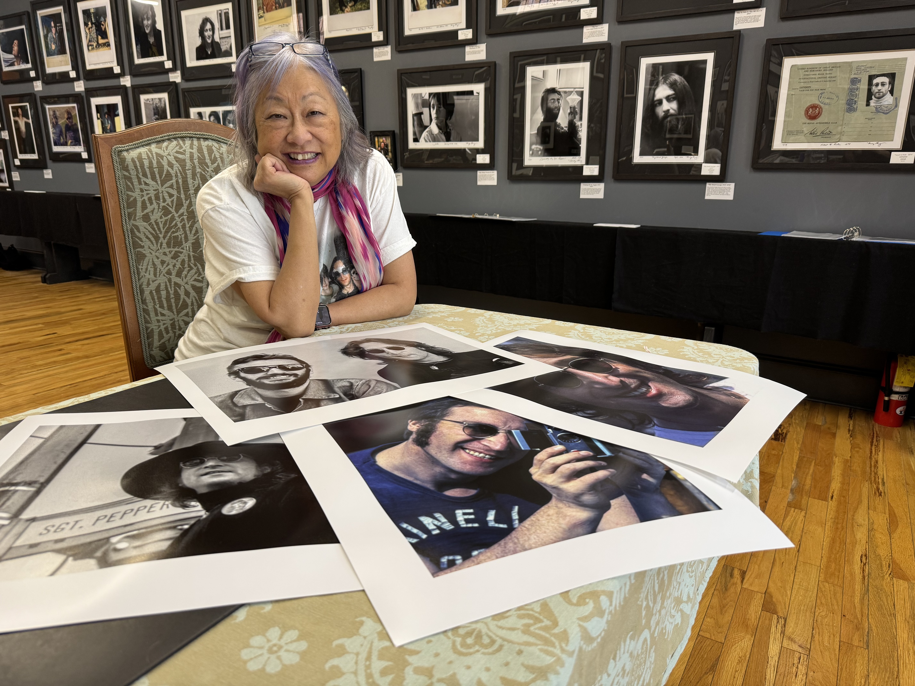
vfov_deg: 56.8
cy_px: 343
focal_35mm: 24
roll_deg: -0.4
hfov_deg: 71.6
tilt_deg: -16.0
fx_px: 634
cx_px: 458
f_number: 1.78
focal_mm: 6.76
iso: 125
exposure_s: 1/60
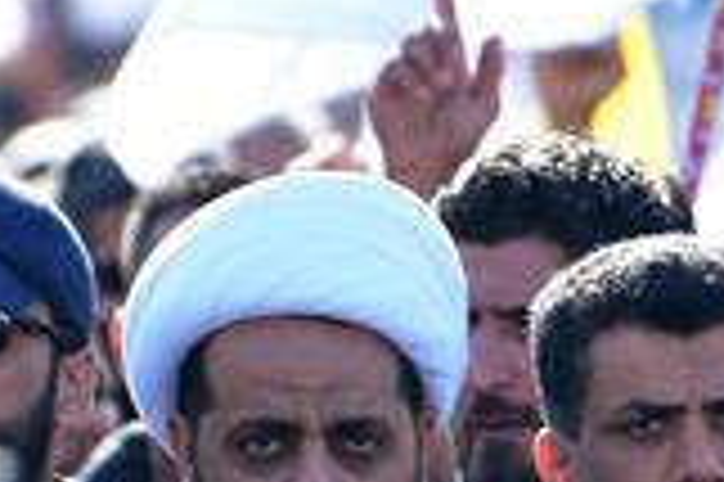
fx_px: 23024
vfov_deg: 1.2
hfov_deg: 1.8
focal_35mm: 1146
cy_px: 385
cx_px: 324
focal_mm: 200
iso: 200
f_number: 3.2
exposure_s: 1/640
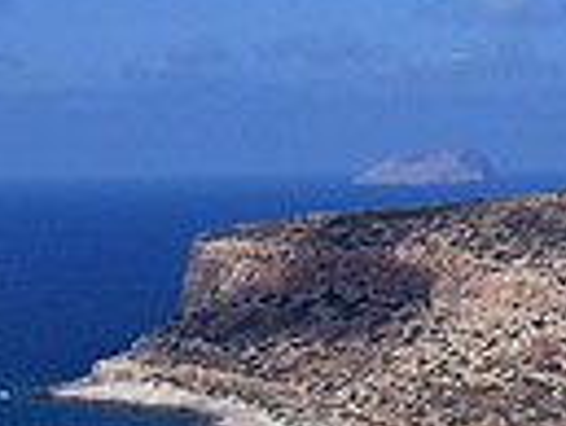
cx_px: 386
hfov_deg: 14.8
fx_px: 2177
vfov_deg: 11.0
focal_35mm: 133
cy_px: 505
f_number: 5.6
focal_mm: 6.3
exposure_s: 1/1000
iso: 80
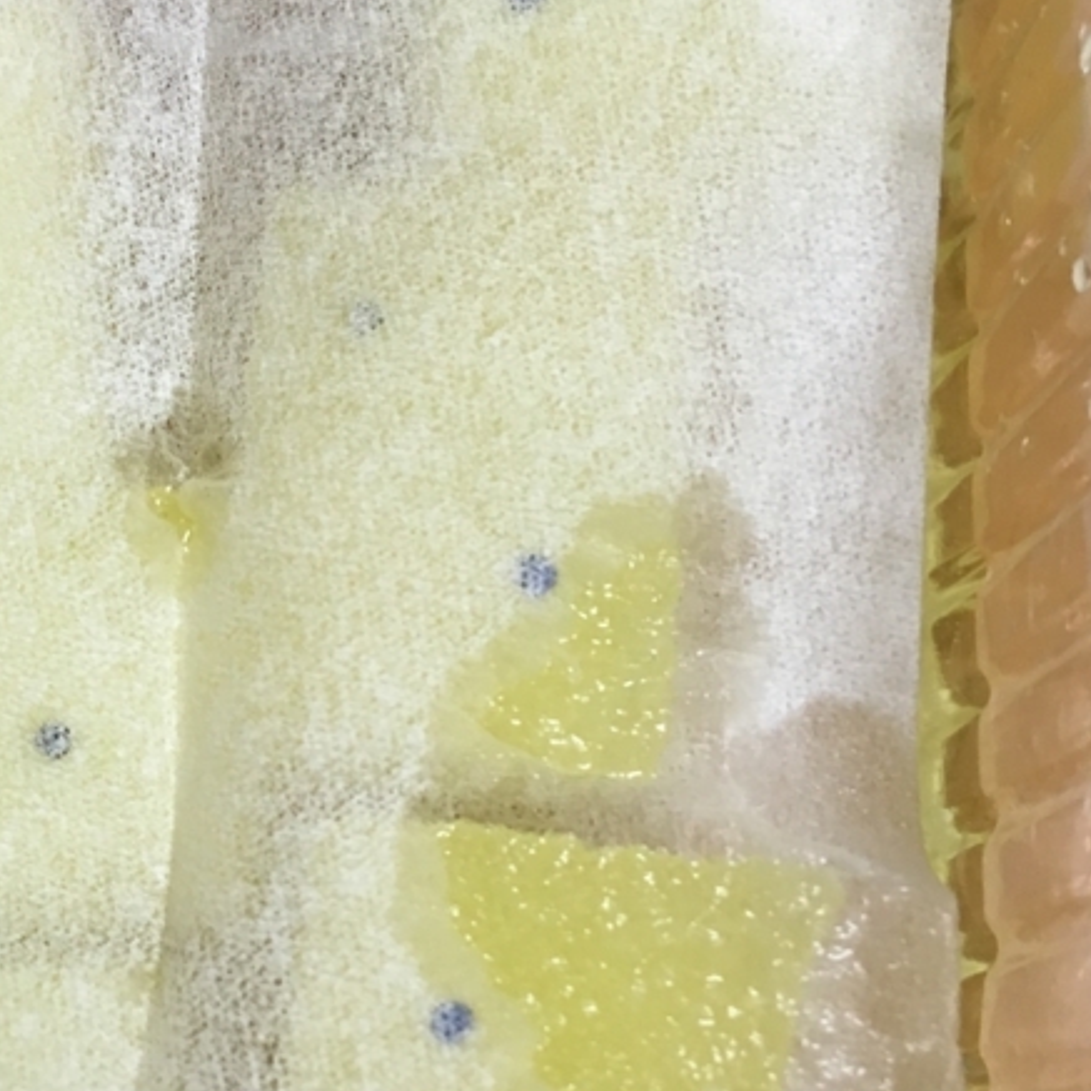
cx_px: 187
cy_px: 594
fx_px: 2139
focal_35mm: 60
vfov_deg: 28.6
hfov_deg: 27.9
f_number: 2.2
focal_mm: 4.15
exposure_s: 1/30
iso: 80
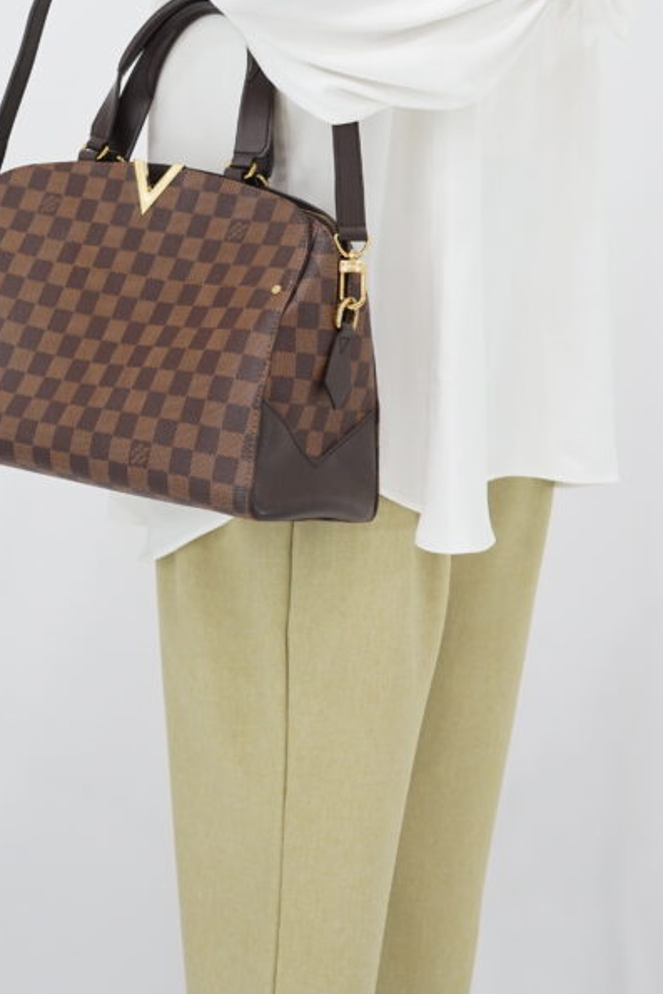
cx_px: 253
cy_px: 180
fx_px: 2374
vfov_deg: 23.3
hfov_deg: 15.9
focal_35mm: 86
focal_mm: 50
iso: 640
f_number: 6.3
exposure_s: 1/8
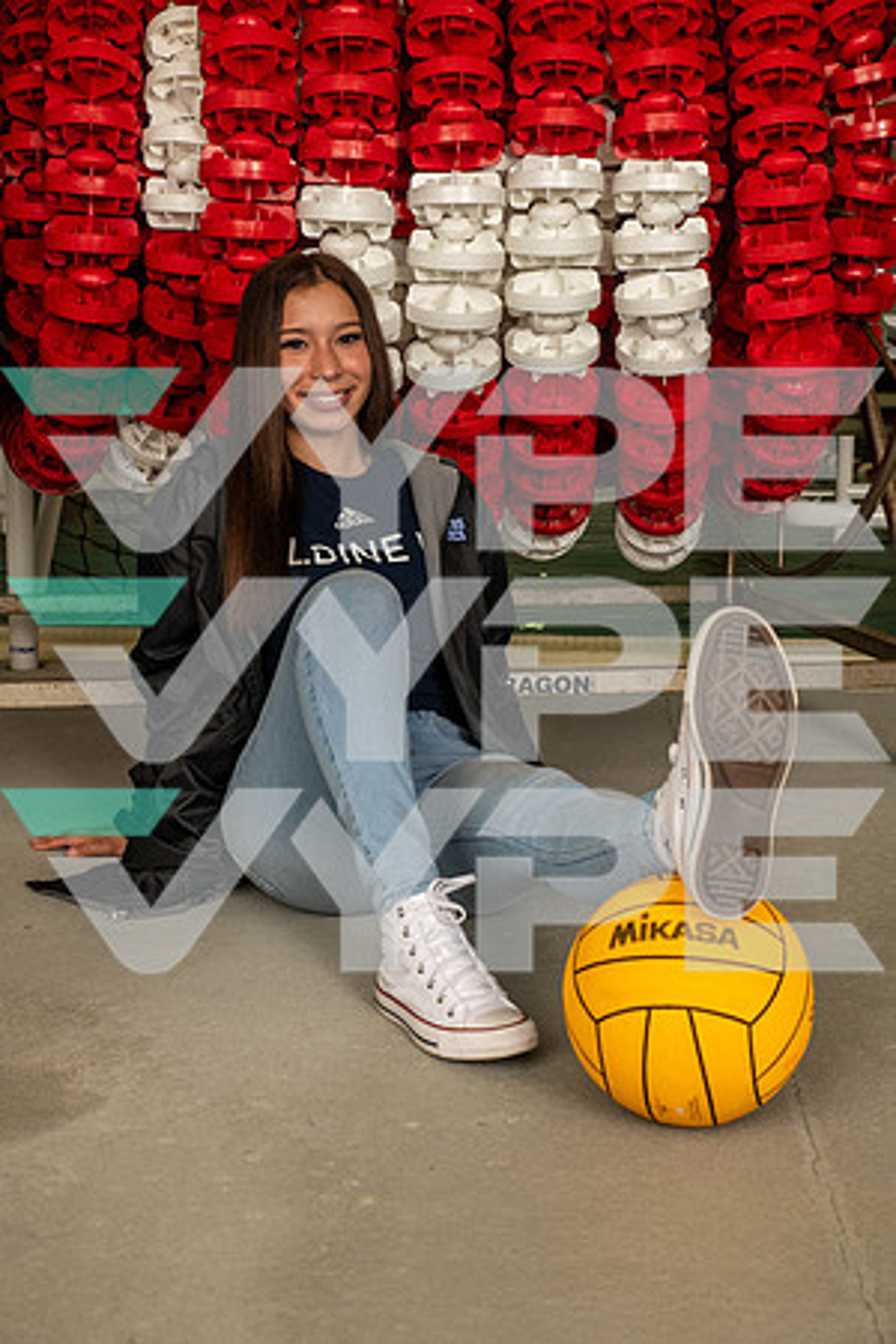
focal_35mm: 50
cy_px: 672
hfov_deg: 27.0
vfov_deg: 39.6
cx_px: 448
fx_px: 1867
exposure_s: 1/250
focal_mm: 50
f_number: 7.1
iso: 500
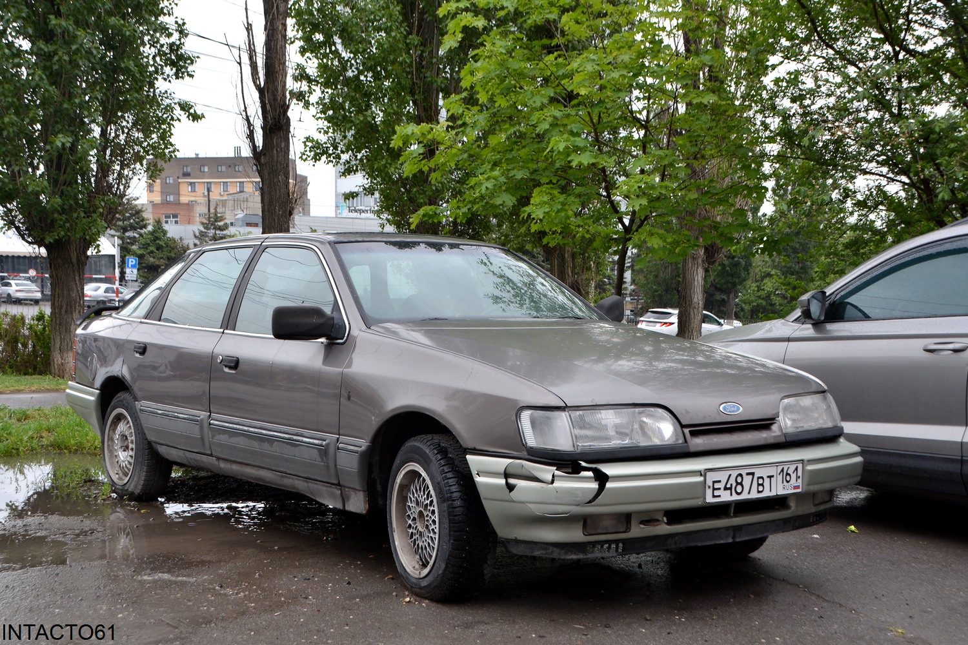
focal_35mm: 39
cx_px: 484
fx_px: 1049
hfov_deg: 49.6
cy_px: 322
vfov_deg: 34.2
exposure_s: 1/160
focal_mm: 26
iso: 200
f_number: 6.3
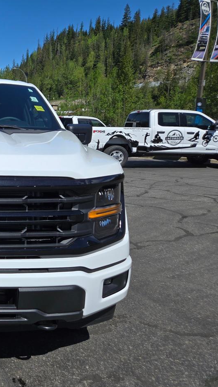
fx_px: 349
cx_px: -44
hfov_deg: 29.7
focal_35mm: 34
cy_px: 195
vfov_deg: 58.0
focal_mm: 5.4
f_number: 1.8
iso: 25
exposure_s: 1/2985
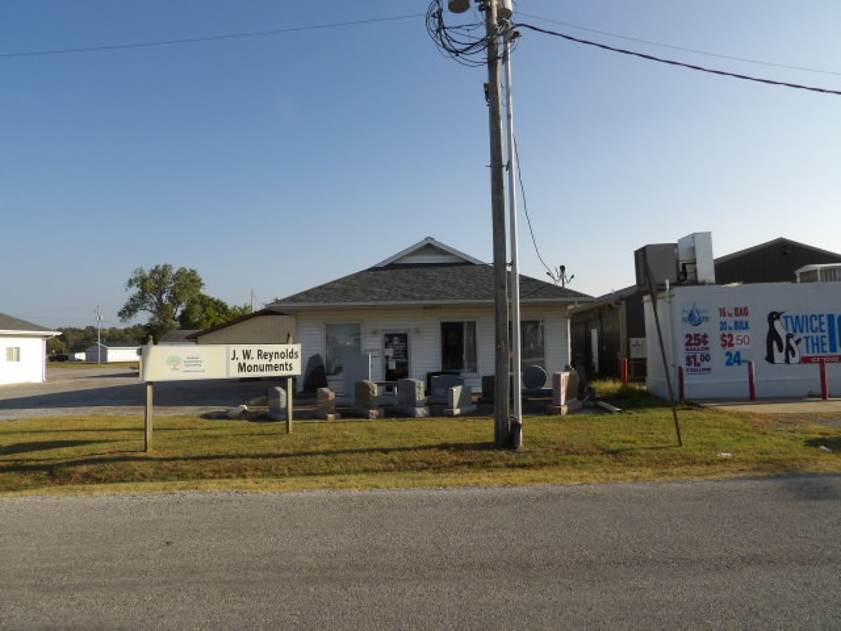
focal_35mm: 24
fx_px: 583
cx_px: 420
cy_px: 316
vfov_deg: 56.8
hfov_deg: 71.6
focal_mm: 4.3
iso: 100
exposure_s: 1/352
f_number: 5.6
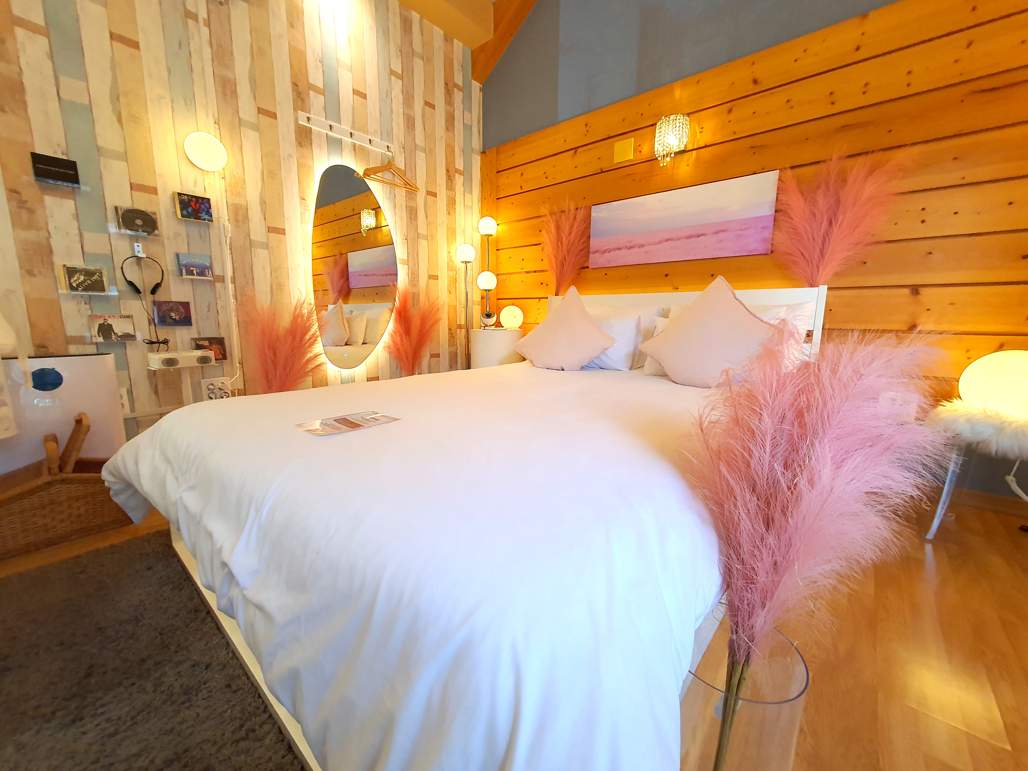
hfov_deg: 106.2
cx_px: 514
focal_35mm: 13
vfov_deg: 89.9
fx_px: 386
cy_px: 386
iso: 125
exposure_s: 1/60
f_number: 2.2
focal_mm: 1.8
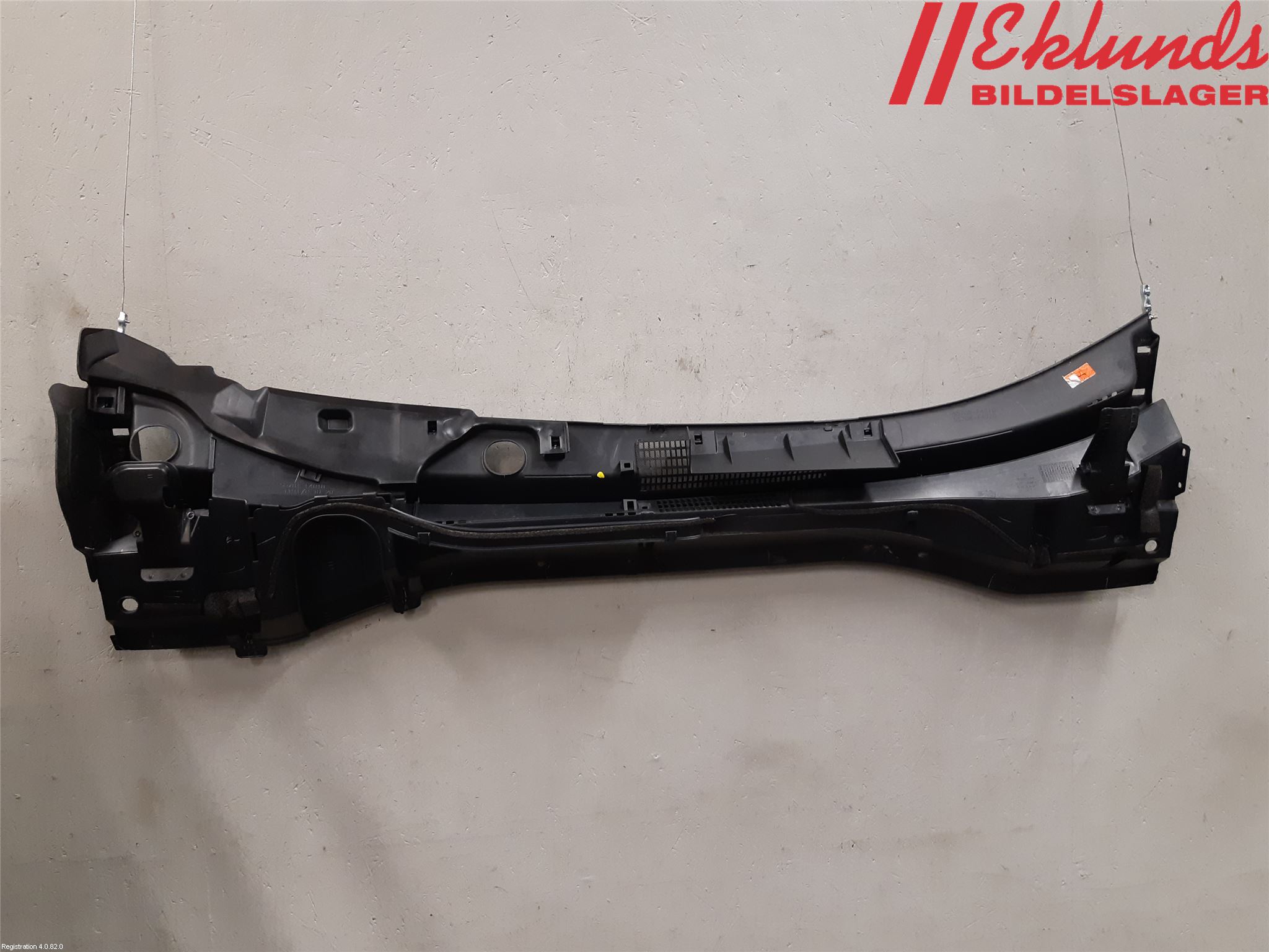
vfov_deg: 53.1
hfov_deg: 67.3
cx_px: 634
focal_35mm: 26
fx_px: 953
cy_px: 476
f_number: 1.7
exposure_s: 1/50
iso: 200
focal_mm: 3.93
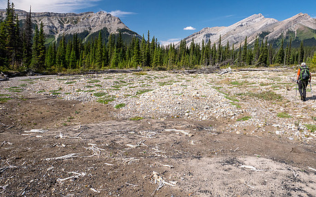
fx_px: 207
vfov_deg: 50.9
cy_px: 86
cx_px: 189
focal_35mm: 24
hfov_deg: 74.0
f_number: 8
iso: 200
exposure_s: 1/100
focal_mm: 9
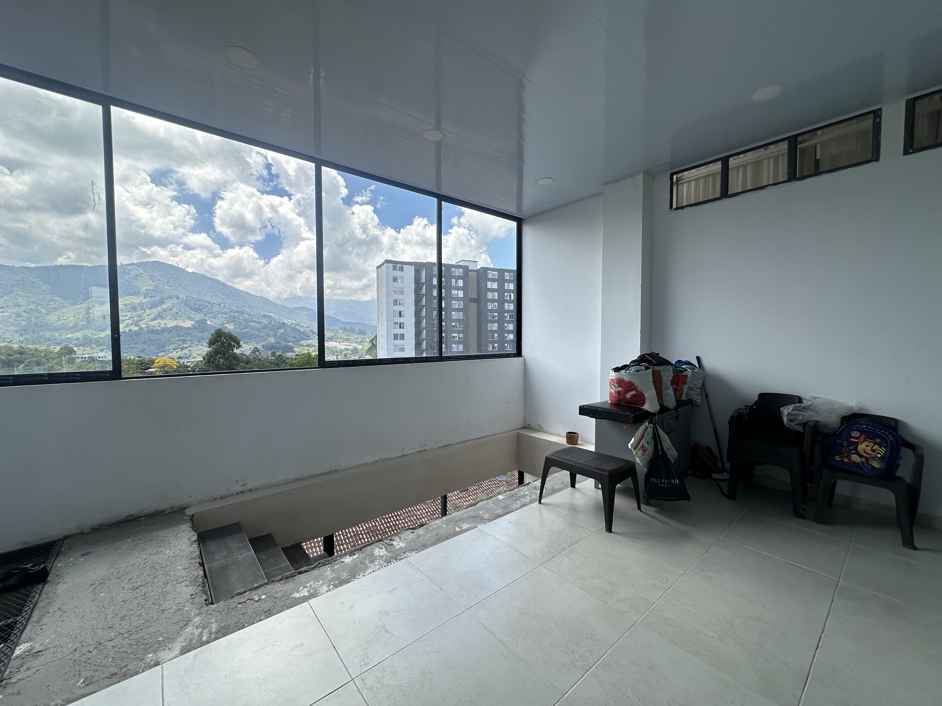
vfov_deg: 85.7
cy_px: 353
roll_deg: +0.0
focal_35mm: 14
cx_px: 471
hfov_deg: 102.1
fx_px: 381
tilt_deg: -2.5
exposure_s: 1/779
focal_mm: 2.22
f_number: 2.2
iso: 40
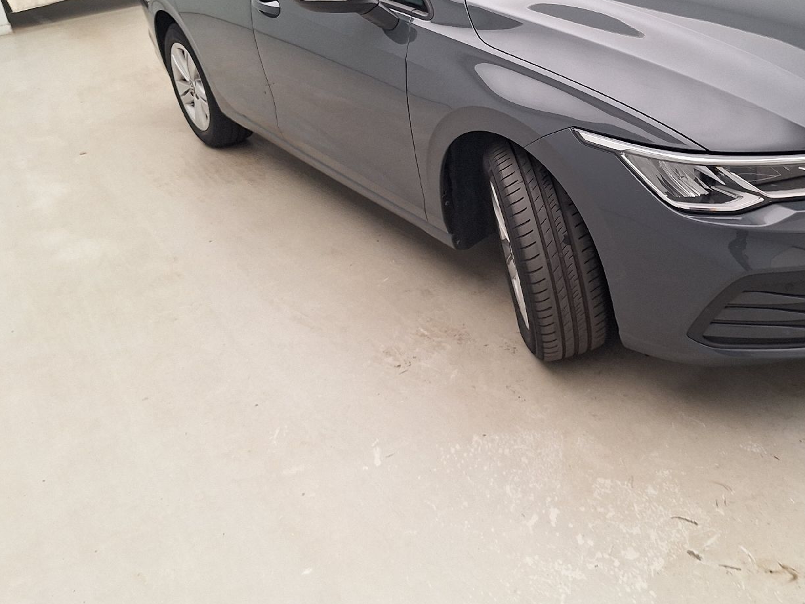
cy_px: 165
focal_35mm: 36
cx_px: 583
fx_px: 837
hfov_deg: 49.7
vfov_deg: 38.8
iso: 64
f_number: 1.8
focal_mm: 5.54
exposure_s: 1/100
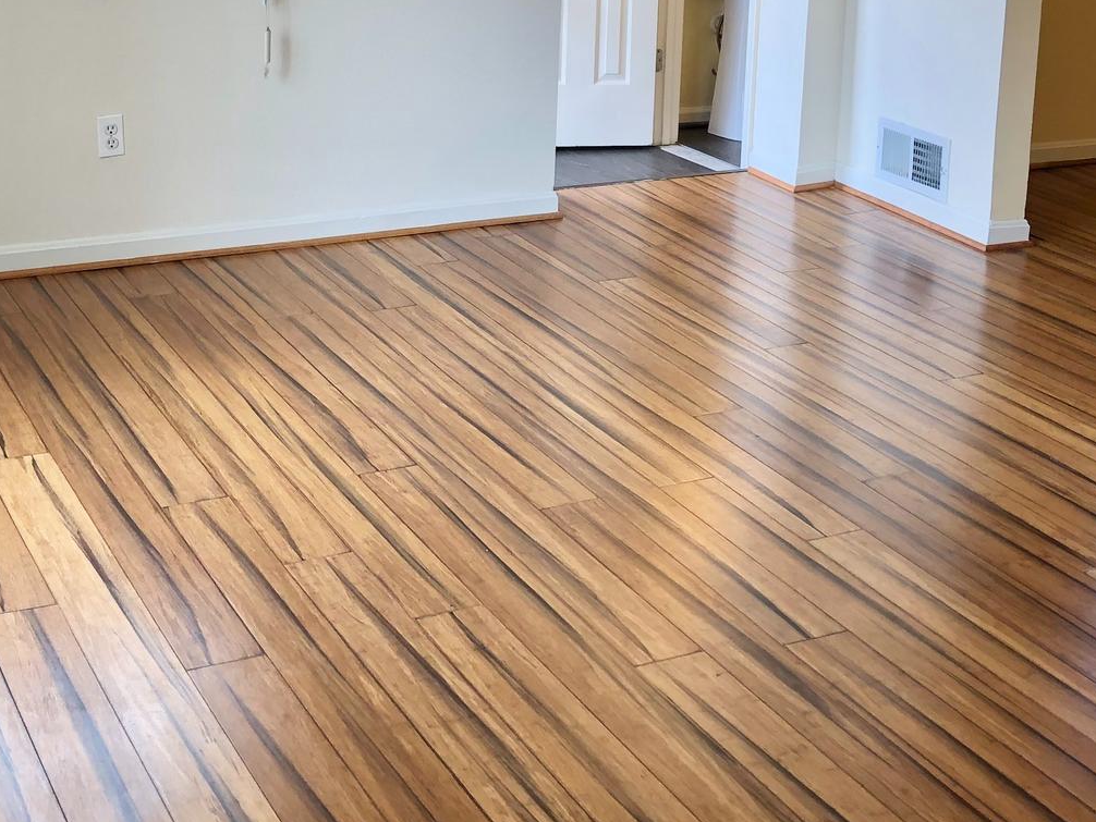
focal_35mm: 57
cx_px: 501
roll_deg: -1.9
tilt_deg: -11.7
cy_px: 59
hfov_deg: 33.8
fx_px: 1805
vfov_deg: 24.8
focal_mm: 3.99
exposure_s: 1/120
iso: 50
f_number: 1.8
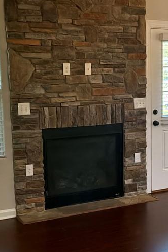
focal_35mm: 60
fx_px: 420
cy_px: 143
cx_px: 128
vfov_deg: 33.4
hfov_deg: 22.4
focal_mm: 3
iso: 80
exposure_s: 1/60
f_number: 1.8
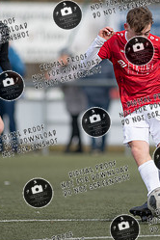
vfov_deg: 2.9
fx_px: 4666
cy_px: 99
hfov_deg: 2.0
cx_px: 159
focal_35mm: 700
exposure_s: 1/1600
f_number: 3.2
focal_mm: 300
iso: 110
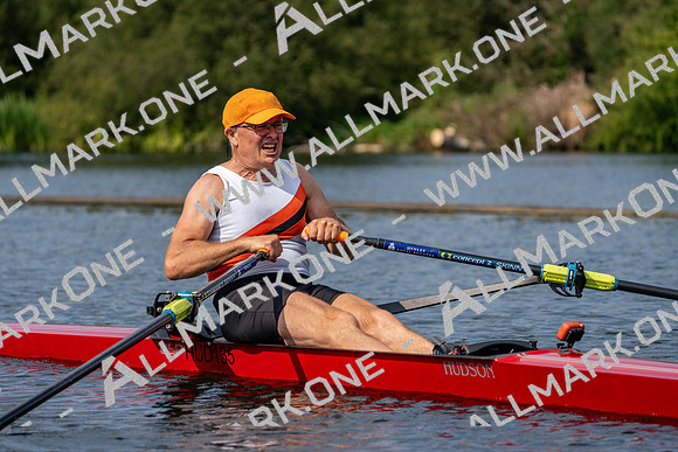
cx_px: 339
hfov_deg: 10.3
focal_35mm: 200
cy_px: 226
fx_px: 3767
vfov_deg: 6.9
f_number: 5.6
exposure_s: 1/1600
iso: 200
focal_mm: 200
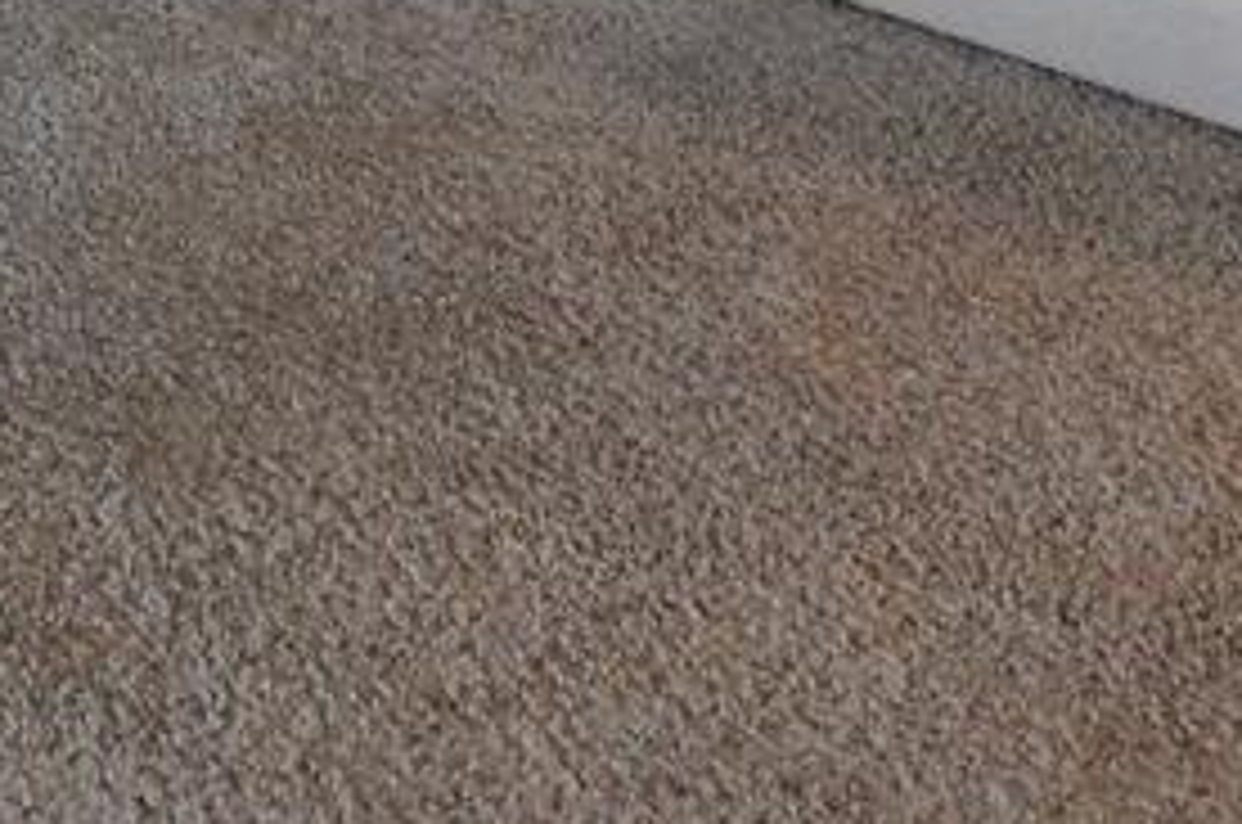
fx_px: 3090
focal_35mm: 90
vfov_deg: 11.5
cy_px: -1353
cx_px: -490
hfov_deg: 20.3
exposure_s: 1/25
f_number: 7.1
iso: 800
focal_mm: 11
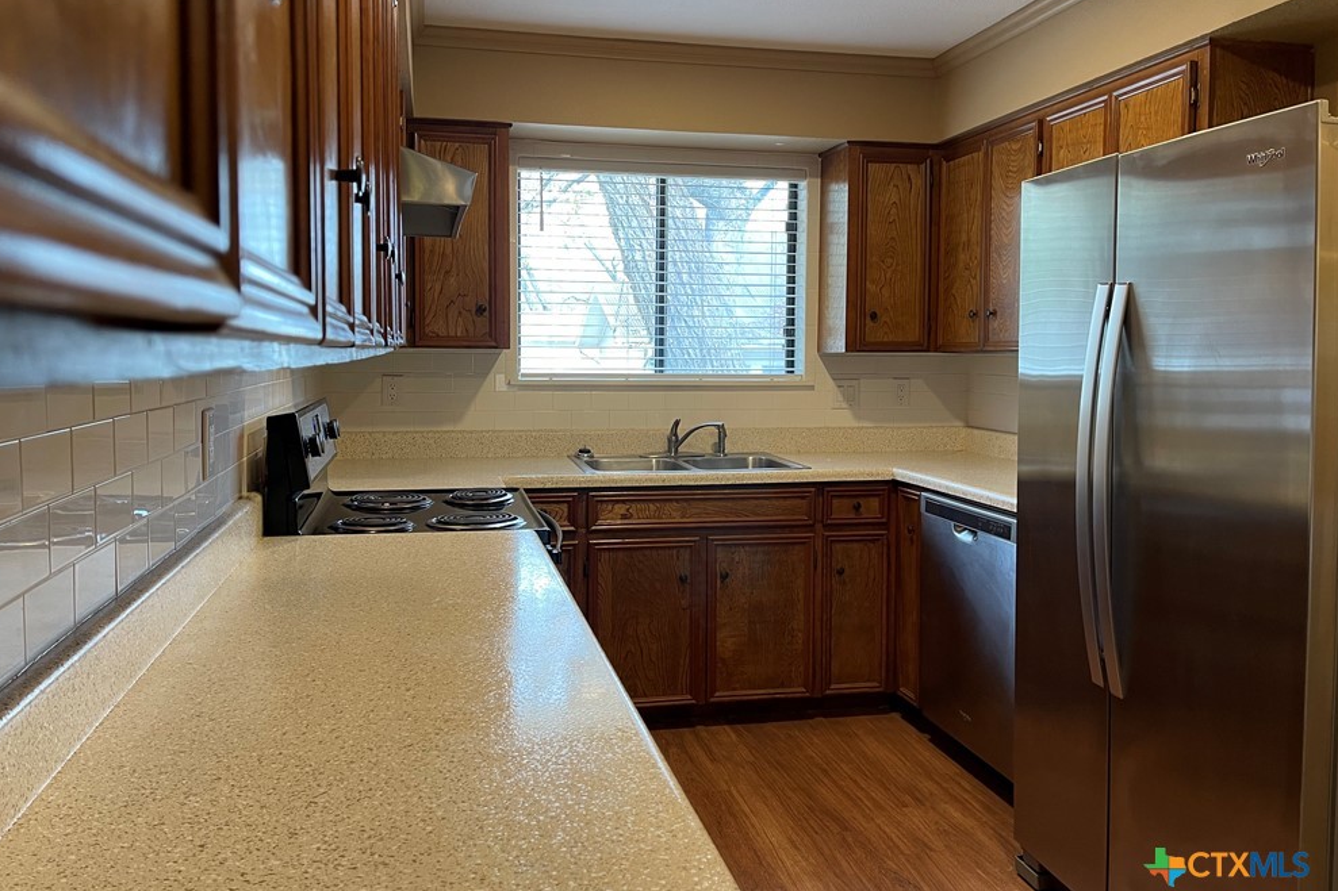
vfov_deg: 46.3
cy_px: 395
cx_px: 649
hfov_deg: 65.5
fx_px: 1040
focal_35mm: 28
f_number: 1.6
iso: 100
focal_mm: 5.1
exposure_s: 1/60
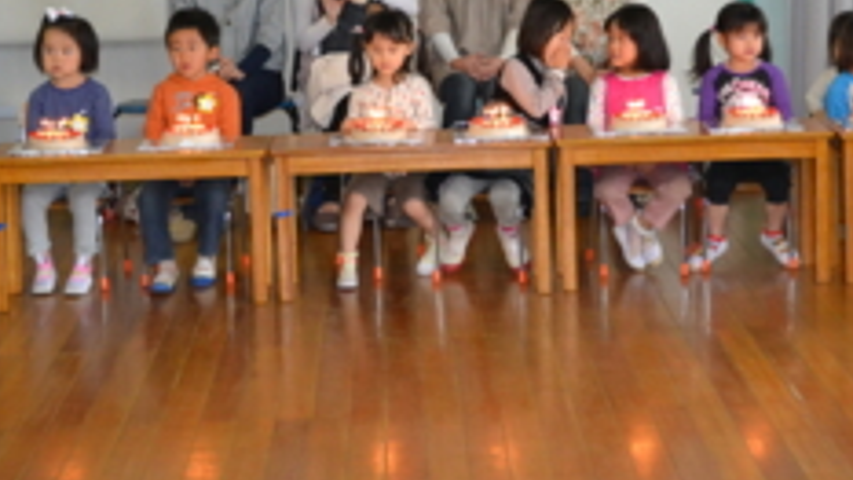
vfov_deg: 11.1
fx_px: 2442
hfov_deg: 19.8
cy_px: 2
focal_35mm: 108
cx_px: 542
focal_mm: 40
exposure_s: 1/60
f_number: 5.3
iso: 1800
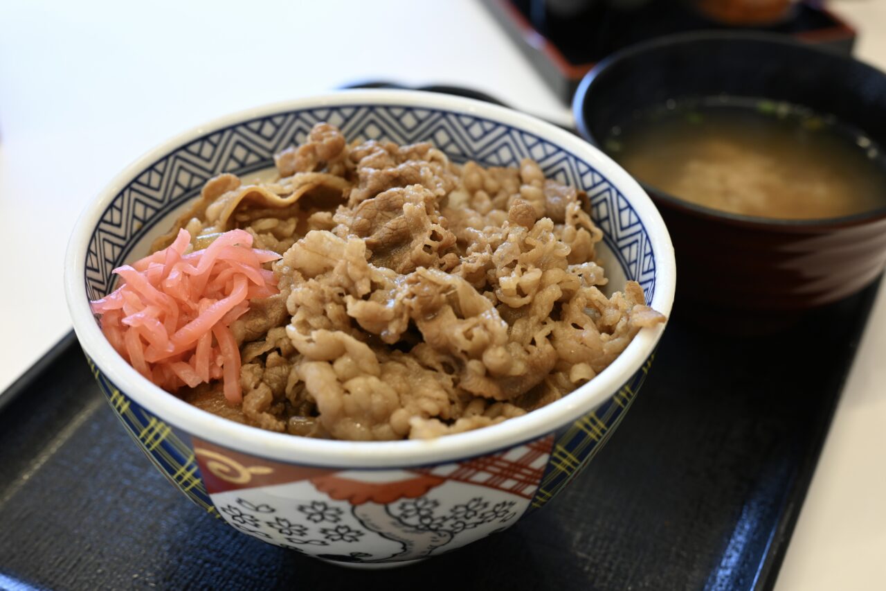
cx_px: 443
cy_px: 296
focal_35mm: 50
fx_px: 1230
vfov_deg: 27.0
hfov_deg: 39.6
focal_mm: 50
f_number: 5.6
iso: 400
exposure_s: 1/40
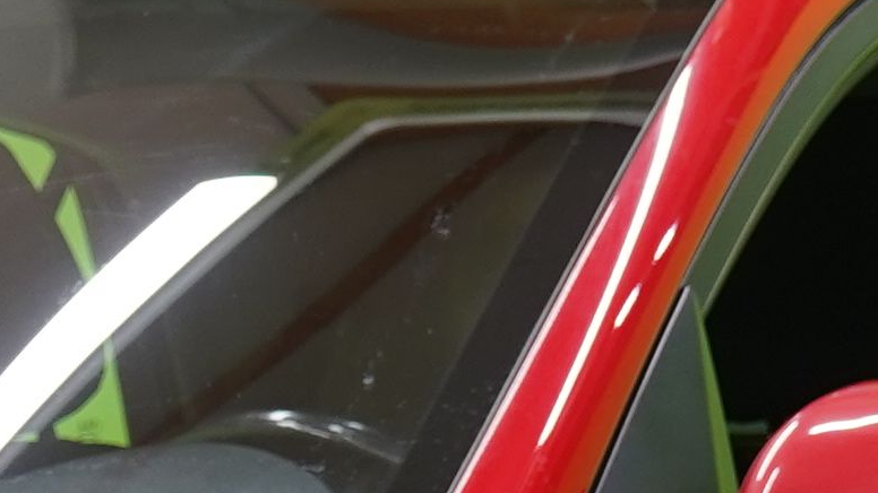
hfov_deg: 4.4
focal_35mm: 486
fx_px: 11311
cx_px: -229
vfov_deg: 2.5
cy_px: 821
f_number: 5.6
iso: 400
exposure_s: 1/25
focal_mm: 60
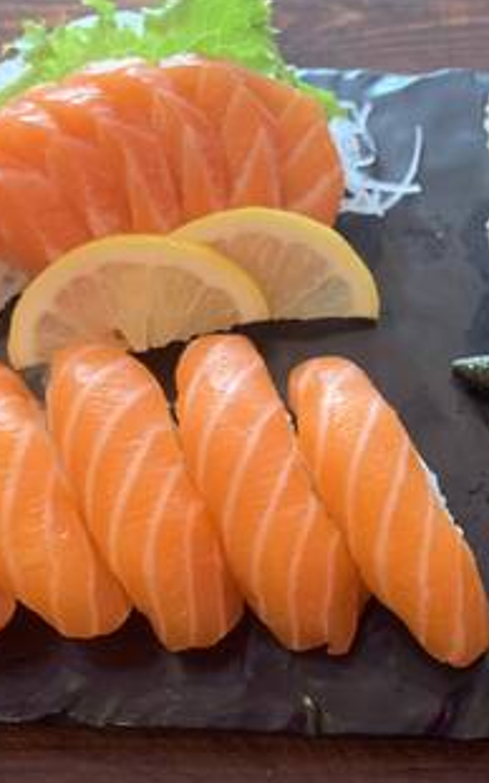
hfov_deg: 24.0
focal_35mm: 52
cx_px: 461
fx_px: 1110
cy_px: 380
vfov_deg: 38.9
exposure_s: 1/30
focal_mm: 4.25
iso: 640
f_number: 1.8
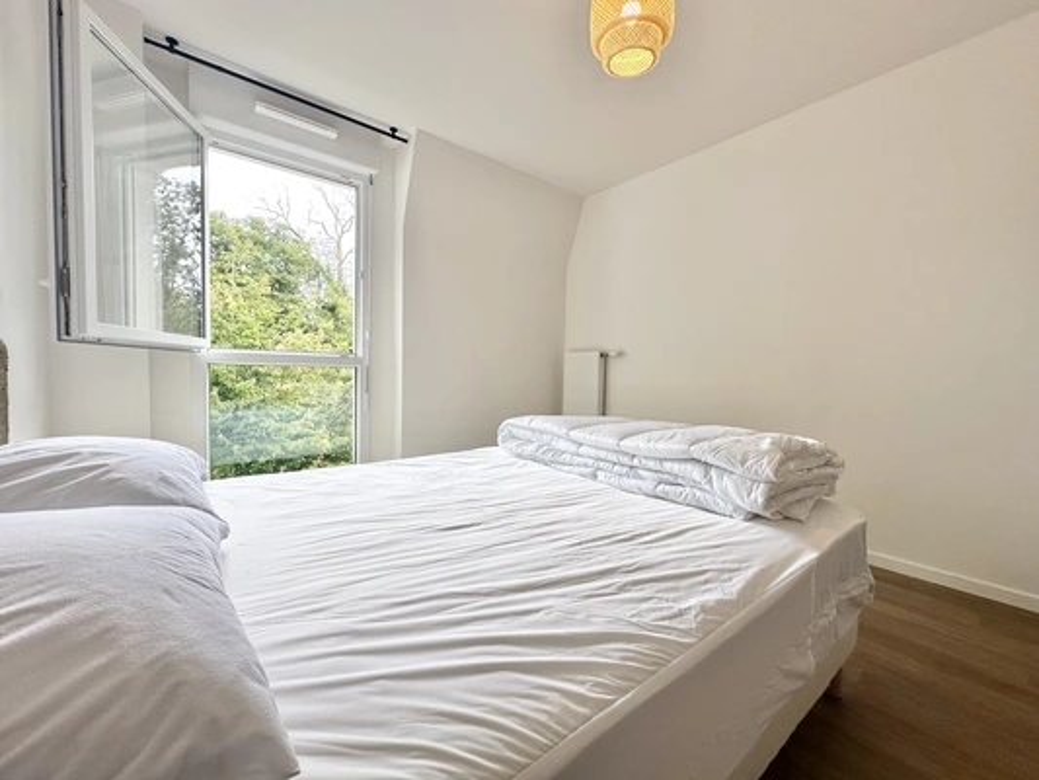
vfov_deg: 85.7
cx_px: 520
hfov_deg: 102.1
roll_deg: -1.2
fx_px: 420
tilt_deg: -1.8
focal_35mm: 14
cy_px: 390
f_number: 2.2
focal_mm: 2.22
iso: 64
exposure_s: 1/100
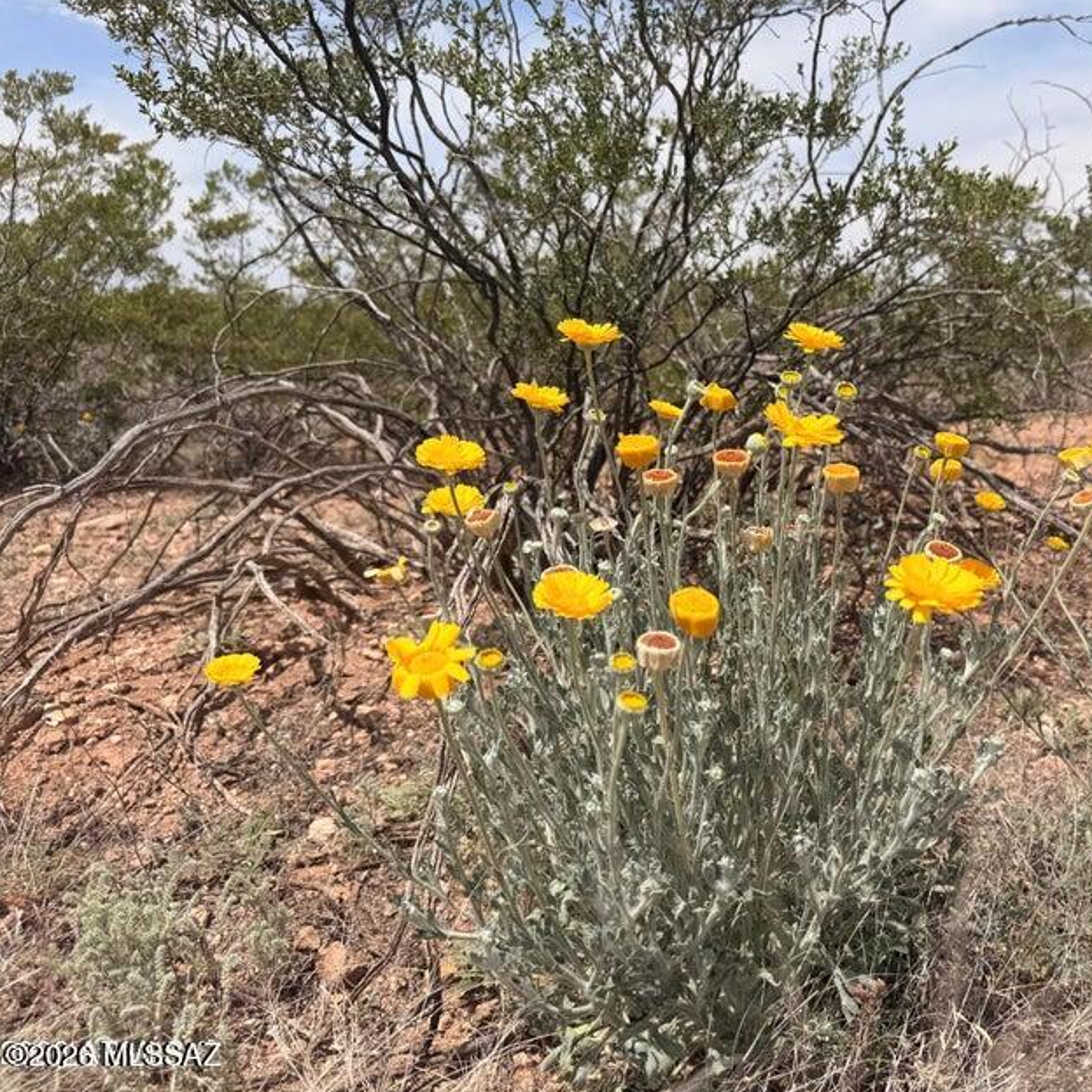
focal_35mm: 29
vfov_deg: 55.6
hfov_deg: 54.3
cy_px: 544
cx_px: 743
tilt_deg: -13.5
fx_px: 1035
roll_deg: -1.6
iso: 80
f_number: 1.78
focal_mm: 6.76
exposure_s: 1/6173
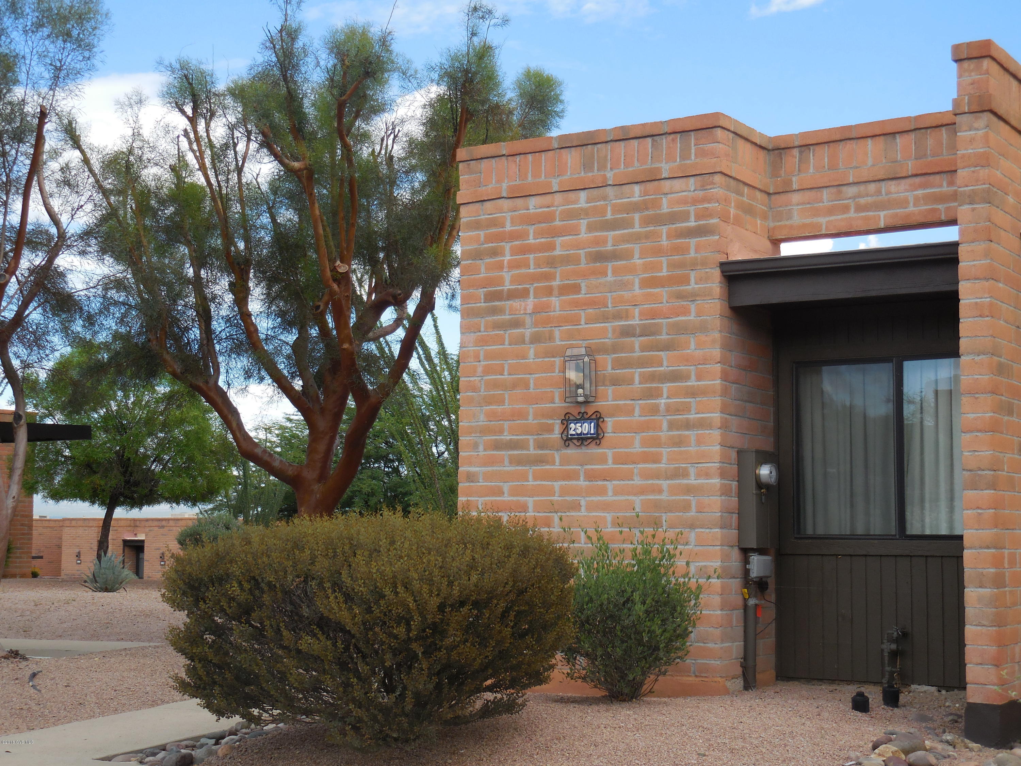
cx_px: 510
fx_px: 1534
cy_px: 383
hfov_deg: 36.8
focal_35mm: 52
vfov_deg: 28.0
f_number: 4.3
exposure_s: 1/400
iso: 125
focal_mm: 9.4
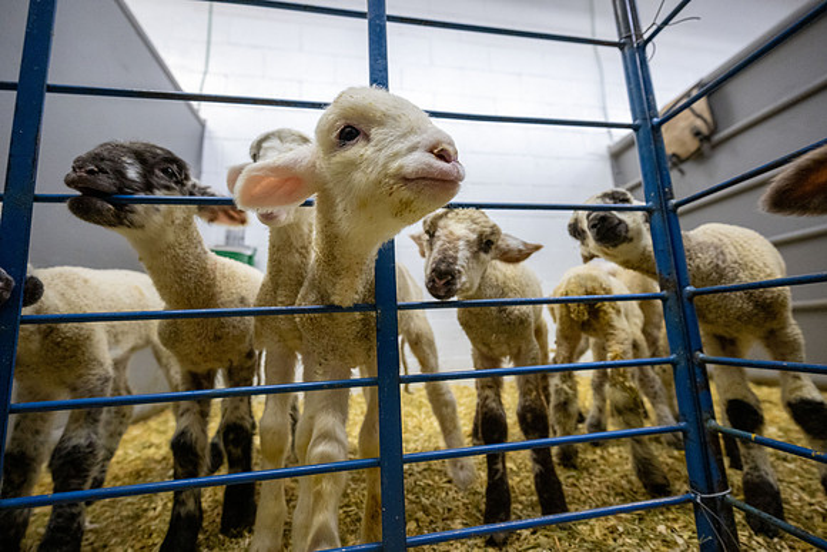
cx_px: 414
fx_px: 335
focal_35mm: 15
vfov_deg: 78.9
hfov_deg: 101.9
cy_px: 276
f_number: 4
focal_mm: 14
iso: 3200
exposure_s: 1/200
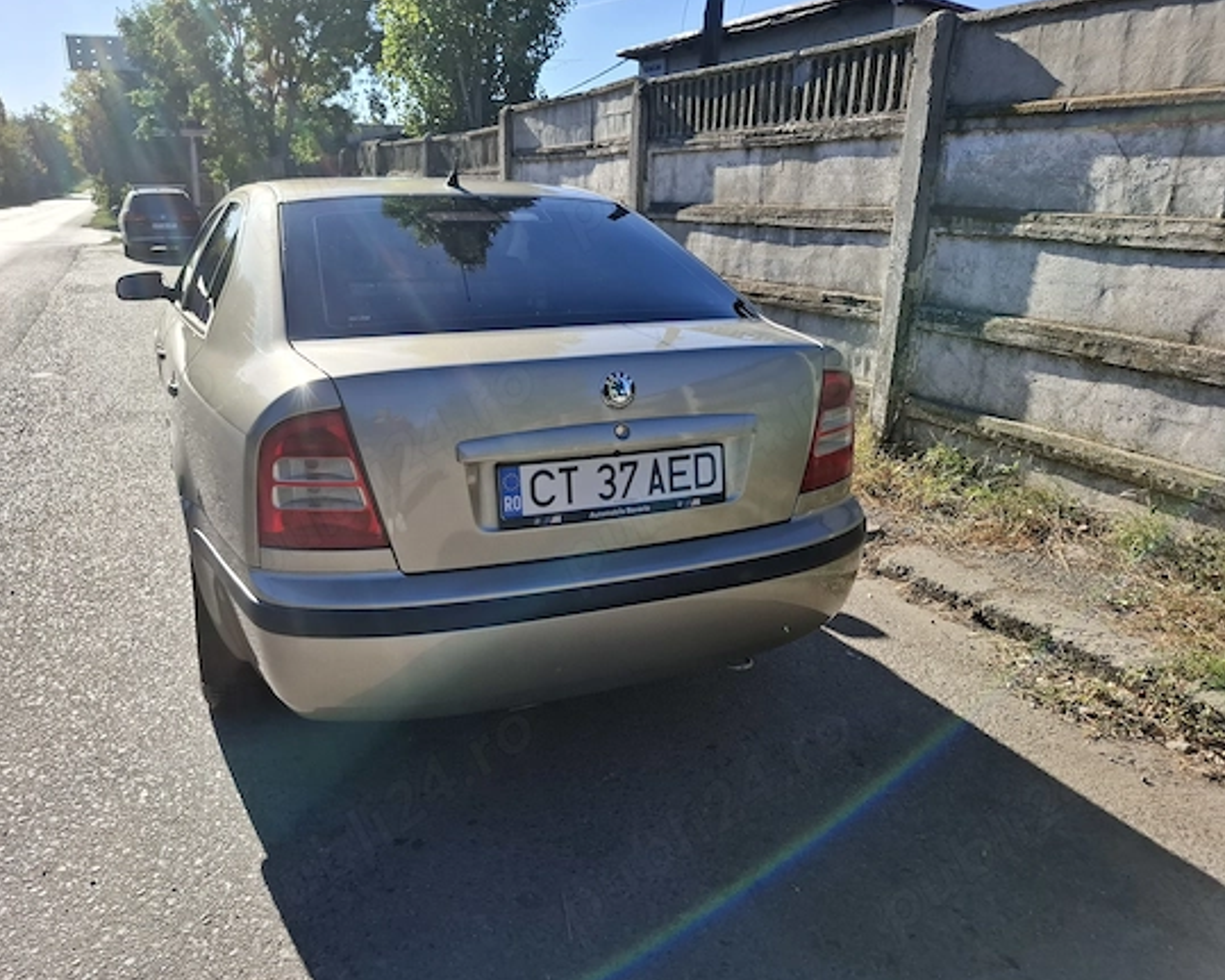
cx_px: 545
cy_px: 498
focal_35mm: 25
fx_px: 906
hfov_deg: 67.9
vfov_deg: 56.8
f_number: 1.8
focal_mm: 5.54
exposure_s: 1/1821
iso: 50
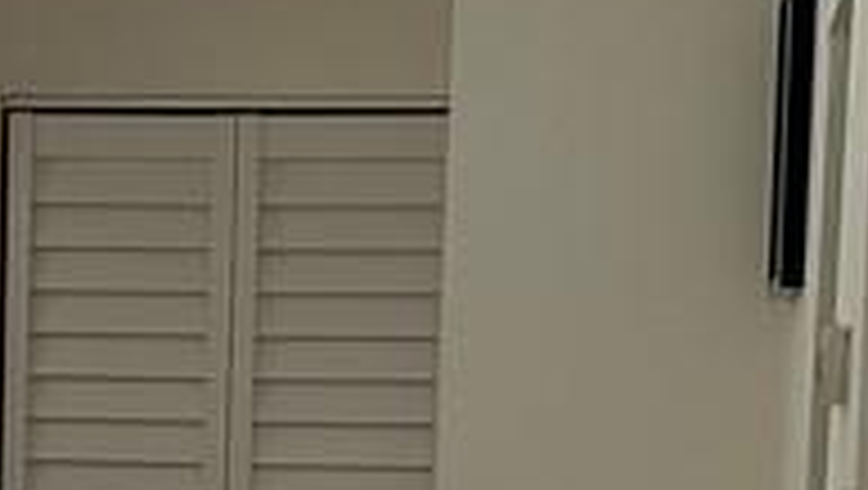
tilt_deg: -6.6
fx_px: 3456
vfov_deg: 7.9
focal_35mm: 150
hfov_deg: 14.2
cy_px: 800
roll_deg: -1.0
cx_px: 108
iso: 125
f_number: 1.5
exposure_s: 1/60
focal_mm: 5.7
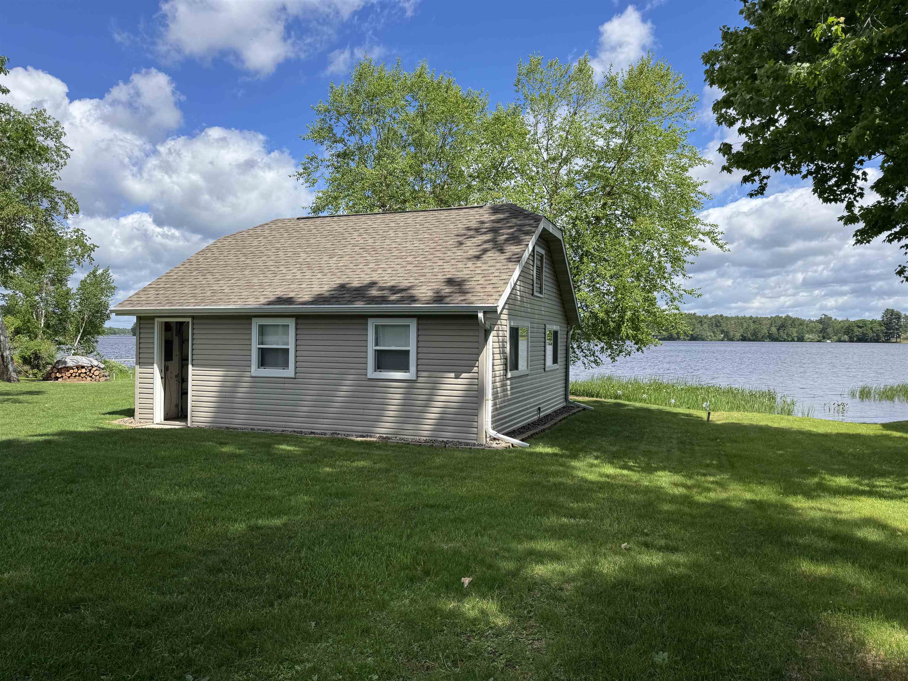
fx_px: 630
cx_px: 454
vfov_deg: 56.8
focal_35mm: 24
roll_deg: -0.9
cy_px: 340
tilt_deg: -1.2
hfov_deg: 71.6
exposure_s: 1/3413
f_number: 1.78
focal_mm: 6.76
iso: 80
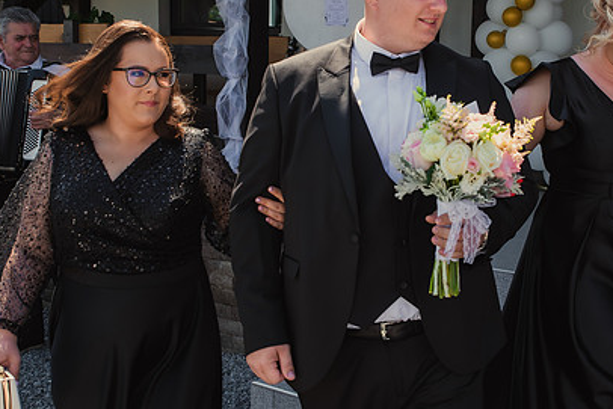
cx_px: 397
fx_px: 869
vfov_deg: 26.5
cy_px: 179
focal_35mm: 51
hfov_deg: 38.5
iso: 200
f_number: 6.3
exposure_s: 1/160
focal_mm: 32
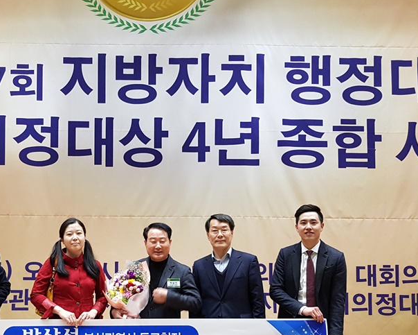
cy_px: 242
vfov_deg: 35.1
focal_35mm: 42
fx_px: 520
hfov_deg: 43.1
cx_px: 131
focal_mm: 4.2
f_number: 1.7
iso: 200
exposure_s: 1/30
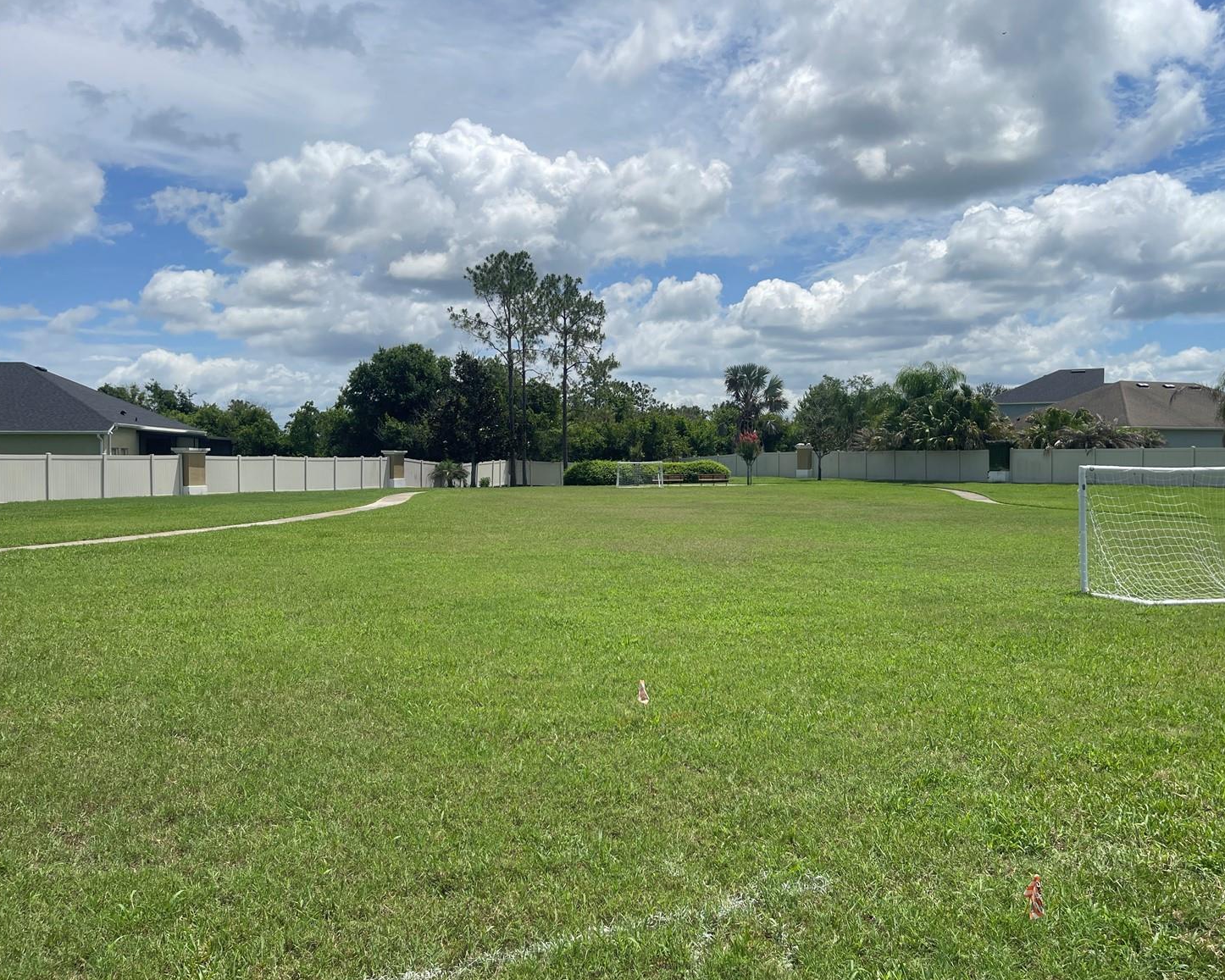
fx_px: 979
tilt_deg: -2.1
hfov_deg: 63.9
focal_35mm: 27
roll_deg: +1.2
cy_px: 490
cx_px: 672
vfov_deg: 53.2
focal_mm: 5.1
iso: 32
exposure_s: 1/6579
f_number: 1.6
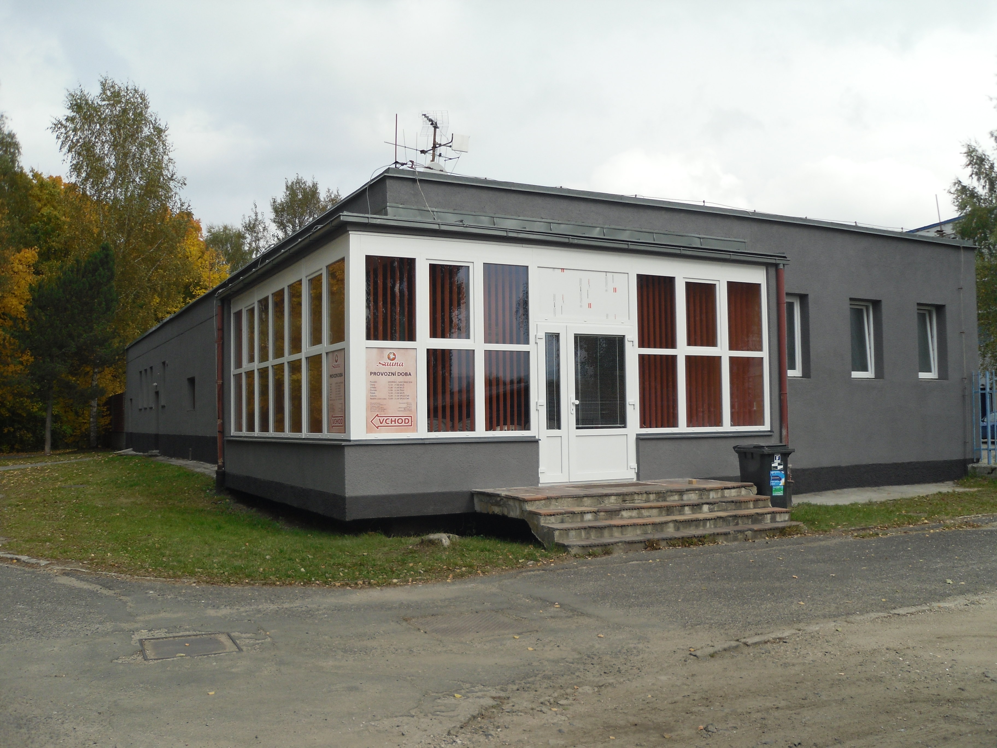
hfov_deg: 54.0
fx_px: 979
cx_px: 498
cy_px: 374
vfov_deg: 41.8
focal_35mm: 34
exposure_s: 1/145
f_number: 8.1
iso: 80
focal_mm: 6
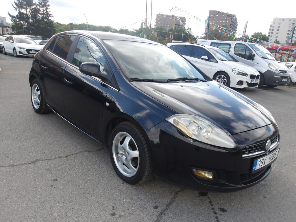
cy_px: 111
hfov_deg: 65.3
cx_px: 148
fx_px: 231
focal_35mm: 27
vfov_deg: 51.4
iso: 100
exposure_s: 1/490
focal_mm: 4.9
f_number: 3
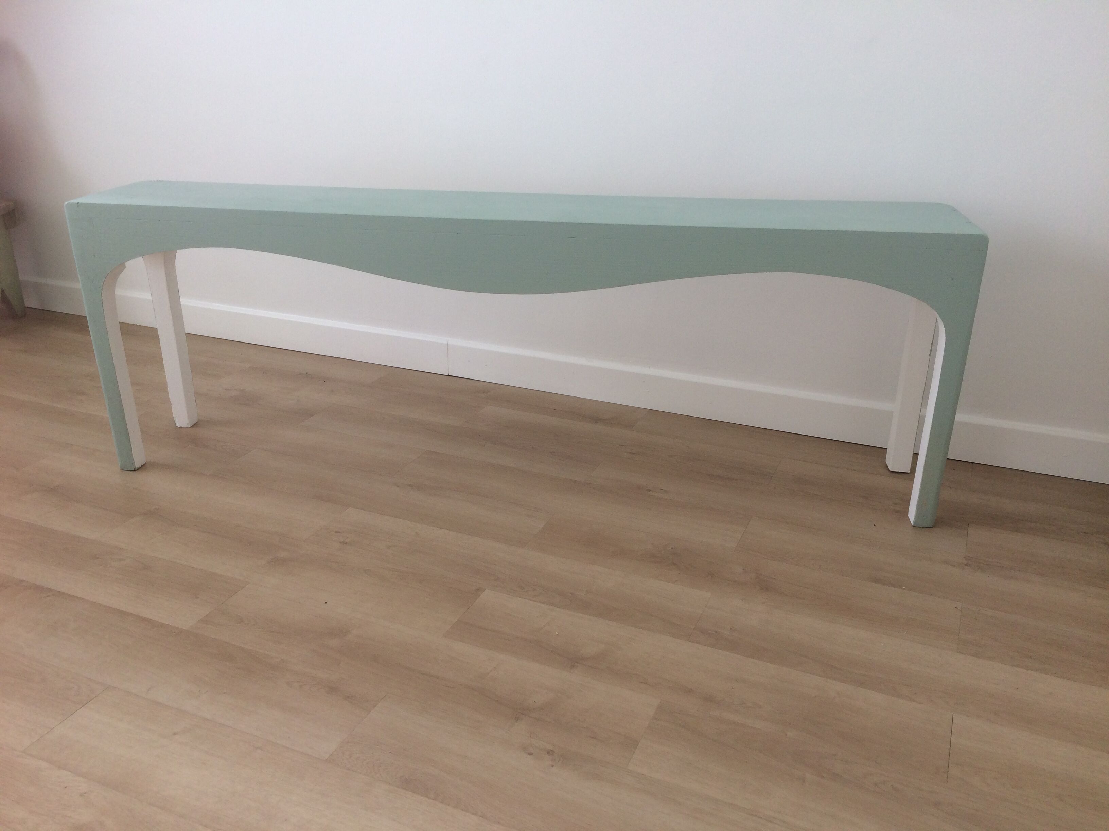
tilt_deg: -23.2
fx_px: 929
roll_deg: -1.1
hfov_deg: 61.7
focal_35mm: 29
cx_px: 554
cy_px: 416
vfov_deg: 48.2
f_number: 2.2
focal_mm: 4.15
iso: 50
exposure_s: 1/100
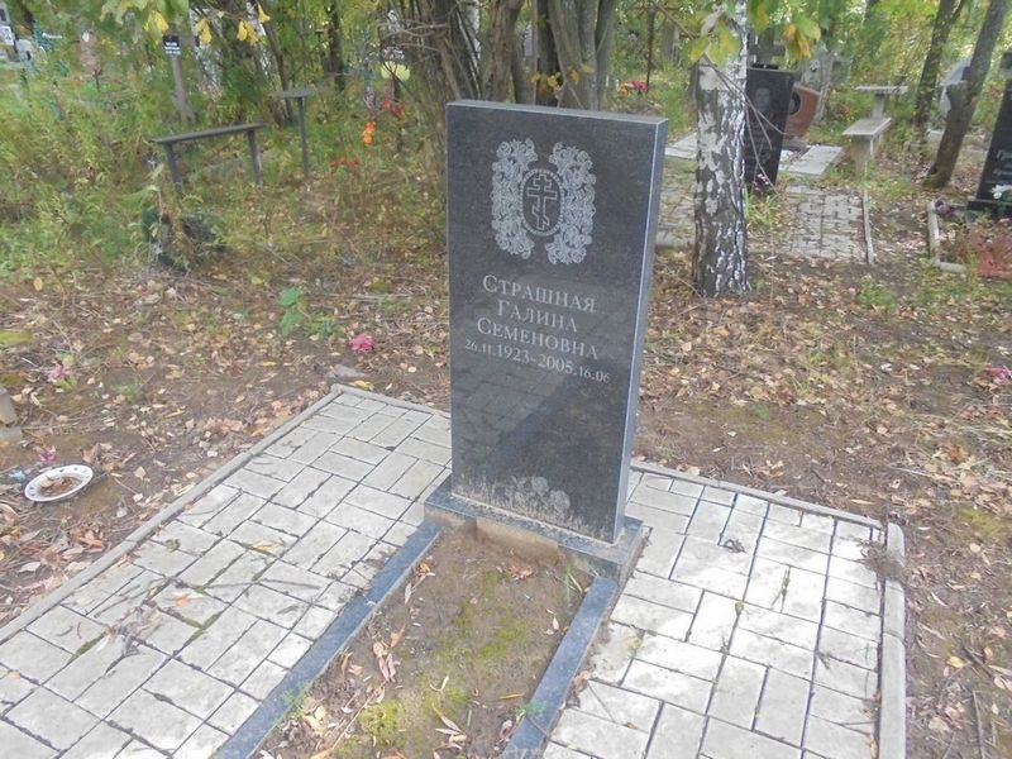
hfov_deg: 67.3
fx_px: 760
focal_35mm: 26
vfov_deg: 53.1
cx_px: 506
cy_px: 380
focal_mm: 4.6
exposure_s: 1/125
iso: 500
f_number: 3.5
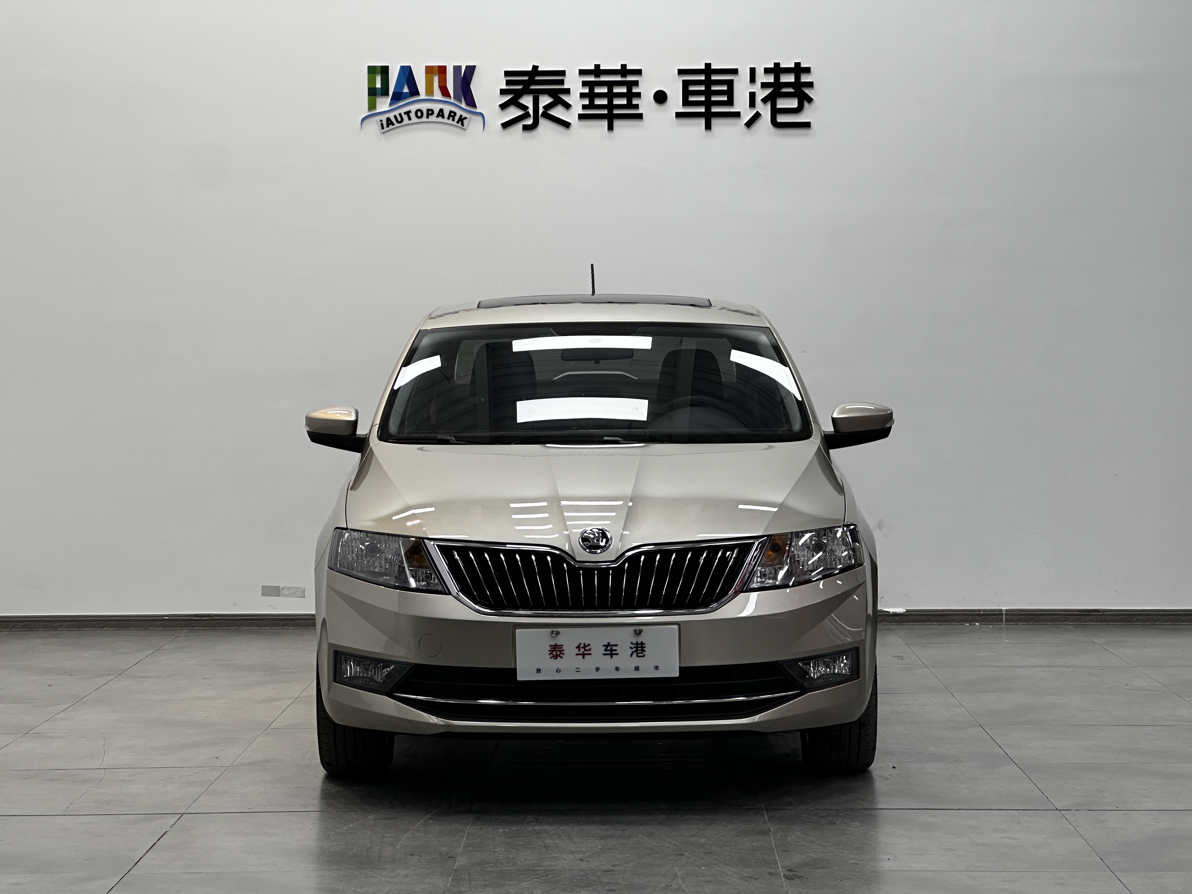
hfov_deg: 25.3
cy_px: 447
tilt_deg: -3.7
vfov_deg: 19.1
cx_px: 596
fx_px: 2651
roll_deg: +0.0
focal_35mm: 77
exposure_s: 1/100
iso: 100
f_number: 2.8
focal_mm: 9
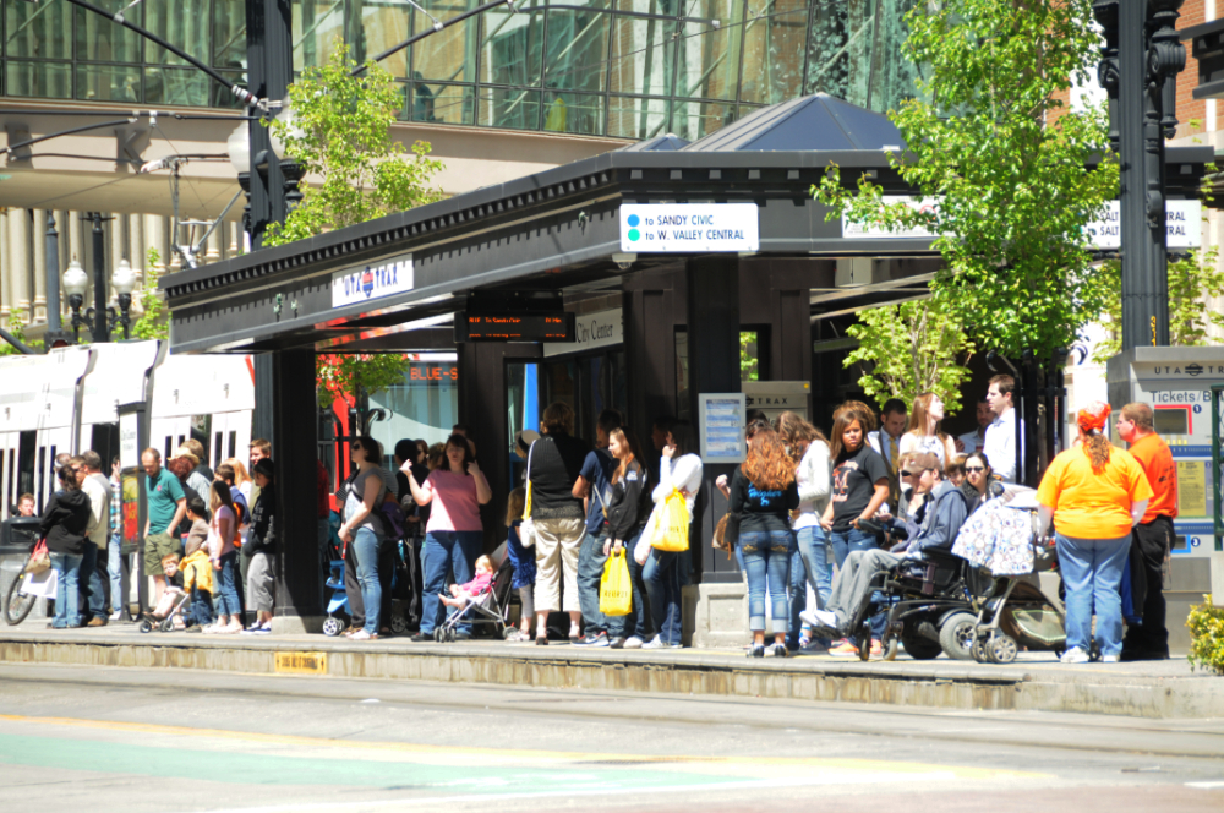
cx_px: 612
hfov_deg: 9.2
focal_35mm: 225
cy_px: 406
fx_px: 7640
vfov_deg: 6.1
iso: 320
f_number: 5.6
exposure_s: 1/250
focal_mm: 150
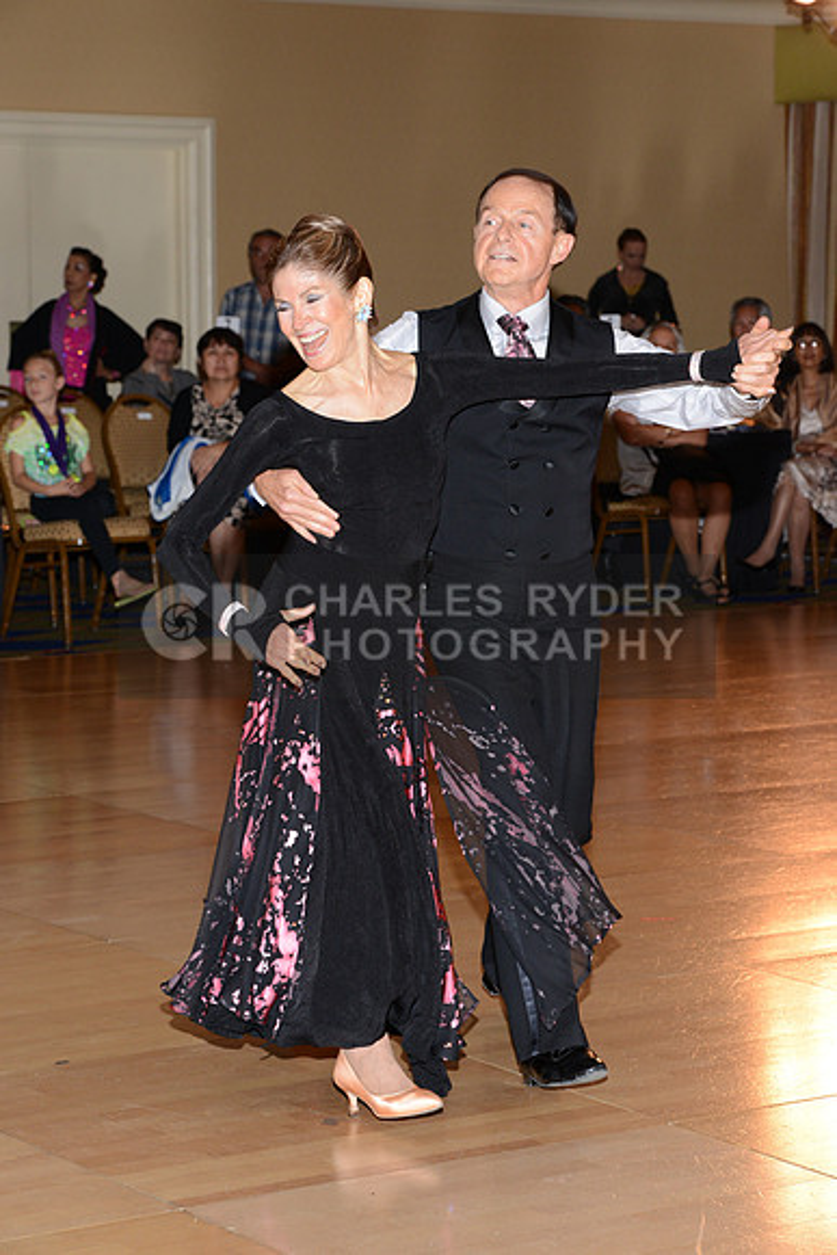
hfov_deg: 13.4
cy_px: 628
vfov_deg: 20.0
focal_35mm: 102
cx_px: 418
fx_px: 3555
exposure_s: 1/250
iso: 1250
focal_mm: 102
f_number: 9
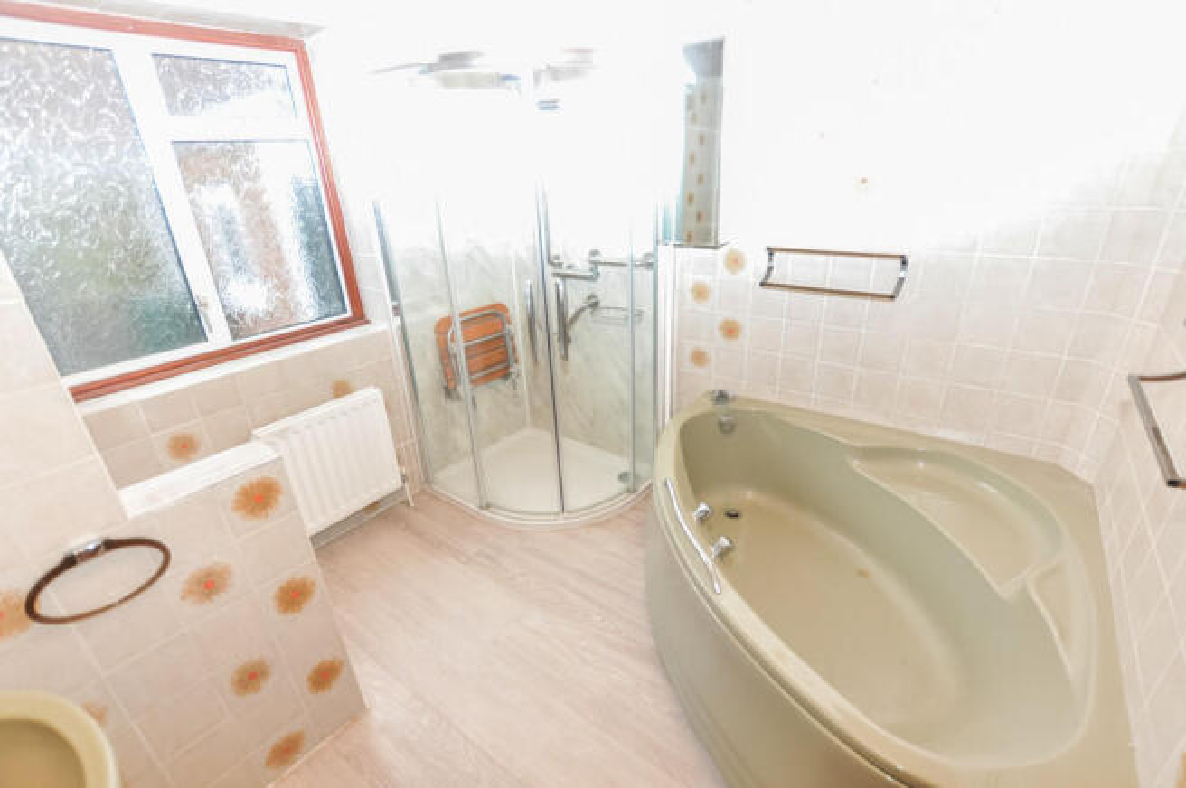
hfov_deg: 100.4
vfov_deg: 77.2
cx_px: 593
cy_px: 394
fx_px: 494
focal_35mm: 15
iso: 800
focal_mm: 10
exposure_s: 1/60
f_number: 4
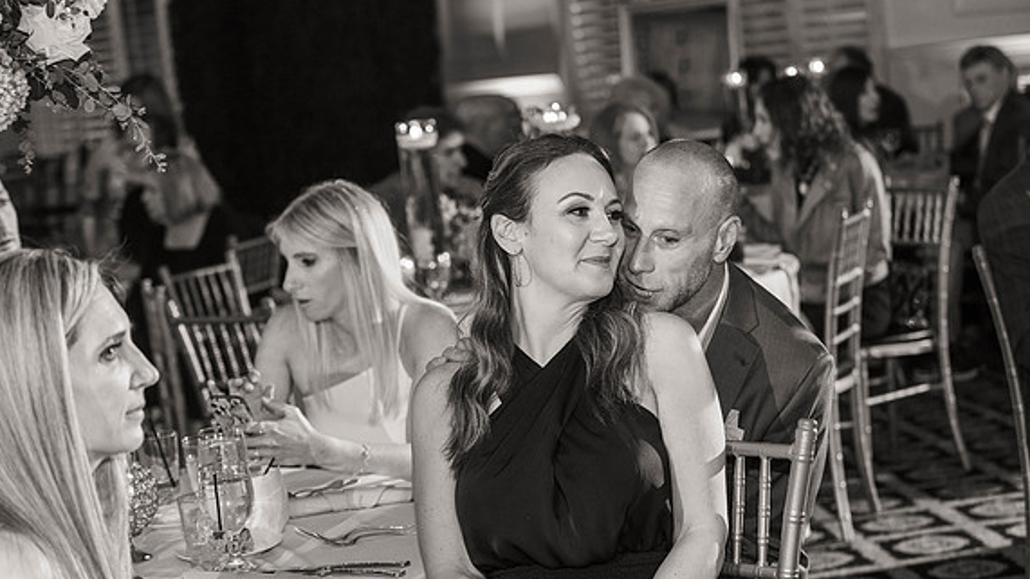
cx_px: 531
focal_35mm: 82
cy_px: 298
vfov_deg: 14.7
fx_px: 2239
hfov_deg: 25.9
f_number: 4
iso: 1000
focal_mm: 75
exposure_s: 1/125
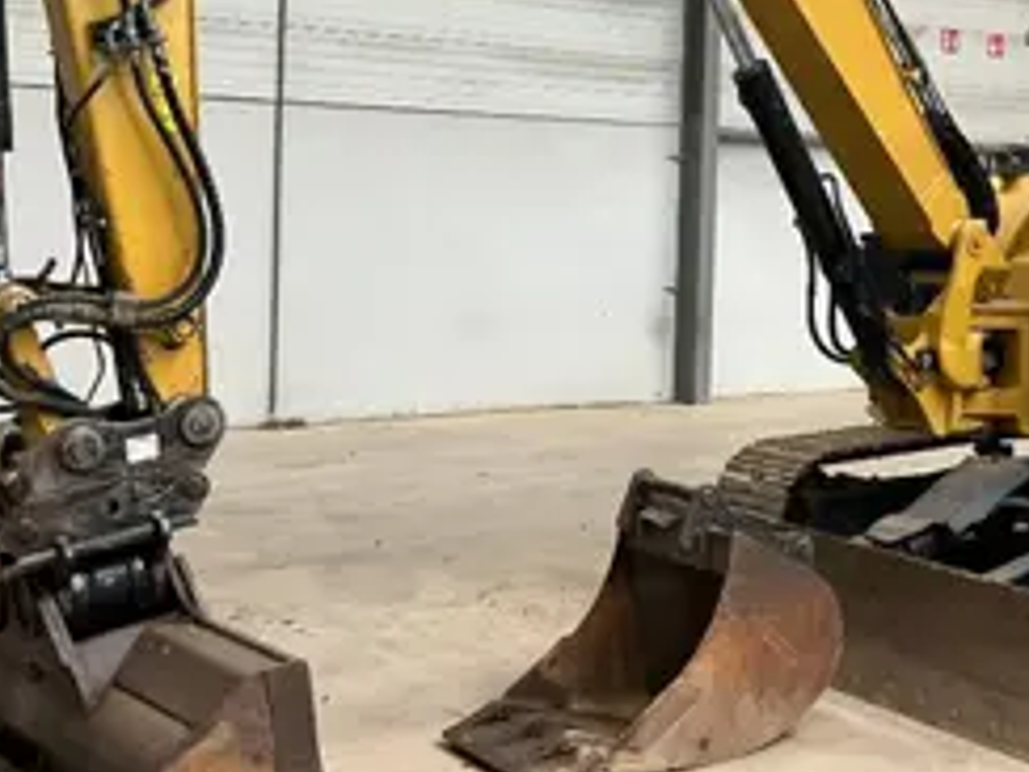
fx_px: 1694
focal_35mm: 57
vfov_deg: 25.5
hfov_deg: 33.4
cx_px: 713
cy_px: 249
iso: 125
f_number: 1.8
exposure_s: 1/60
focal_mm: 3
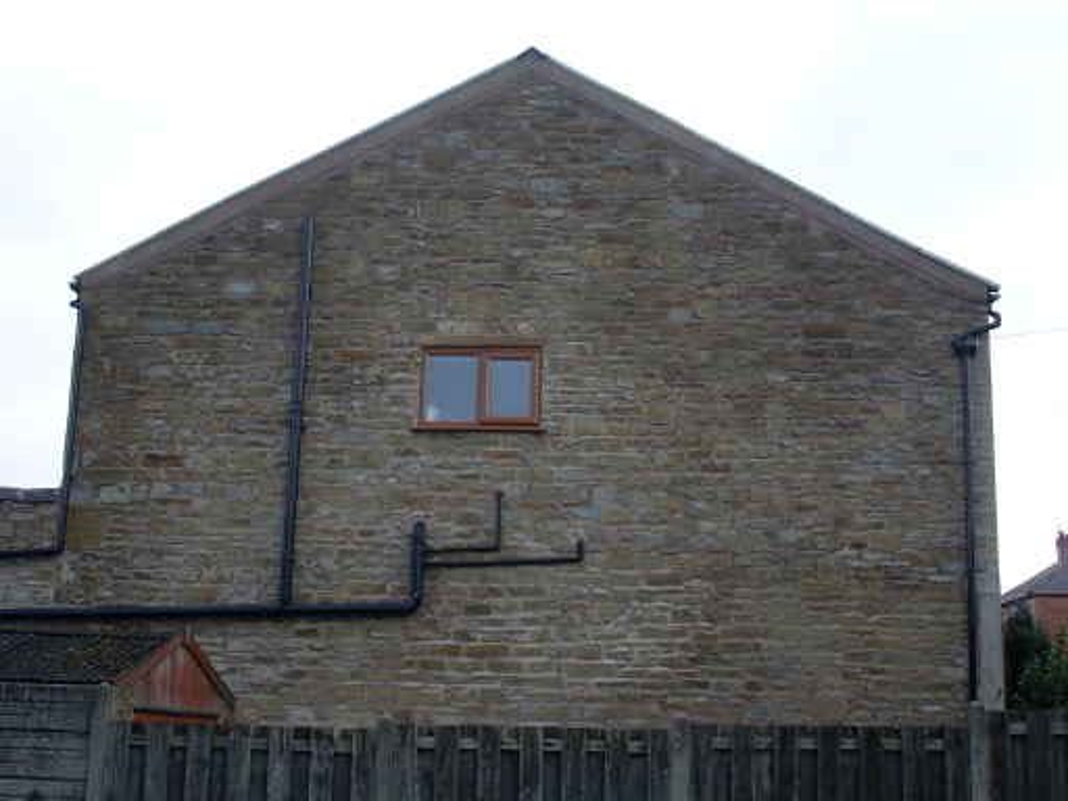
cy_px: 400
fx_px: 1512
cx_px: 534
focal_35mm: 49
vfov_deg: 29.7
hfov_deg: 38.9
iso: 80
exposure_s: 1/350
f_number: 3.5
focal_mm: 8.1
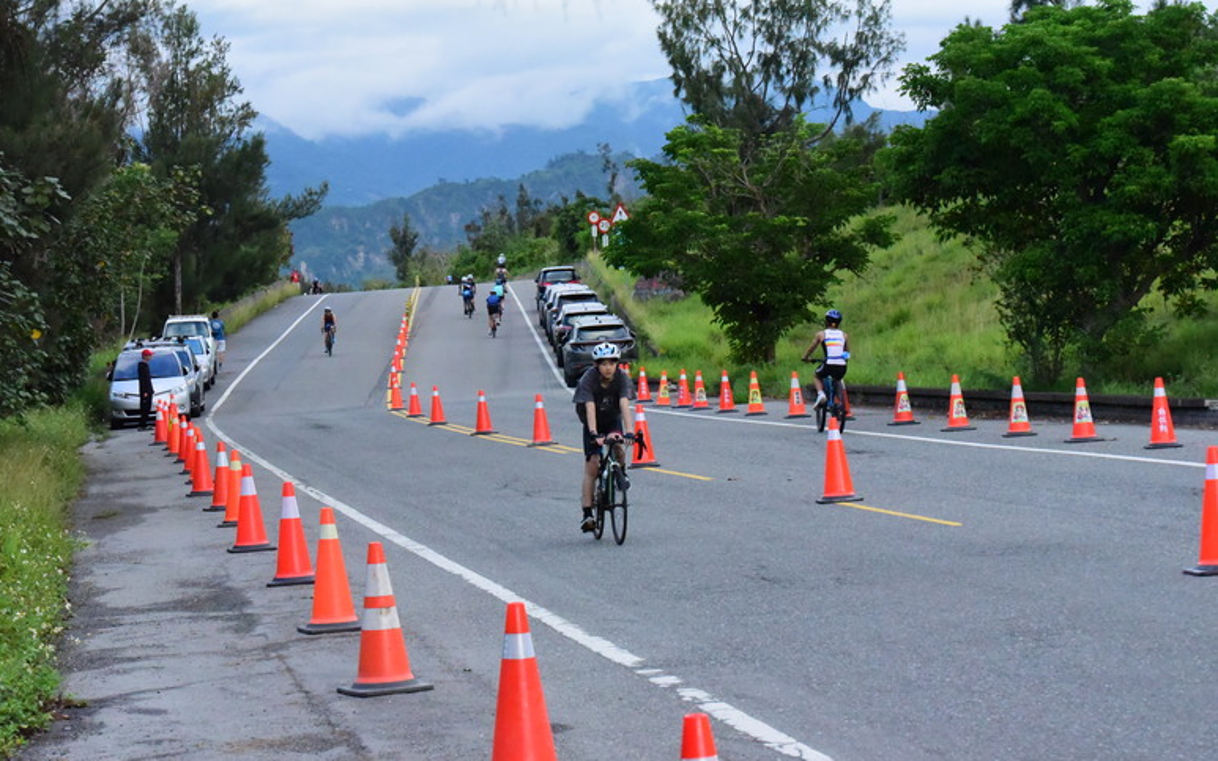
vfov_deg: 12.5
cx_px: 607
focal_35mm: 105
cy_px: 382
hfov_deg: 19.8
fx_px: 3485
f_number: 14
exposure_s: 1/3200
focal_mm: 102
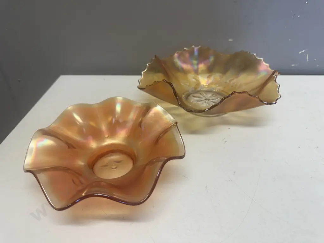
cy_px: 122
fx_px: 225
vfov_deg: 56.8
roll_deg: +0.5
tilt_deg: -34.9
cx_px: 162
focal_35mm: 24
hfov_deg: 71.6
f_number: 1.78
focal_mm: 6.86
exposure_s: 1/100
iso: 80
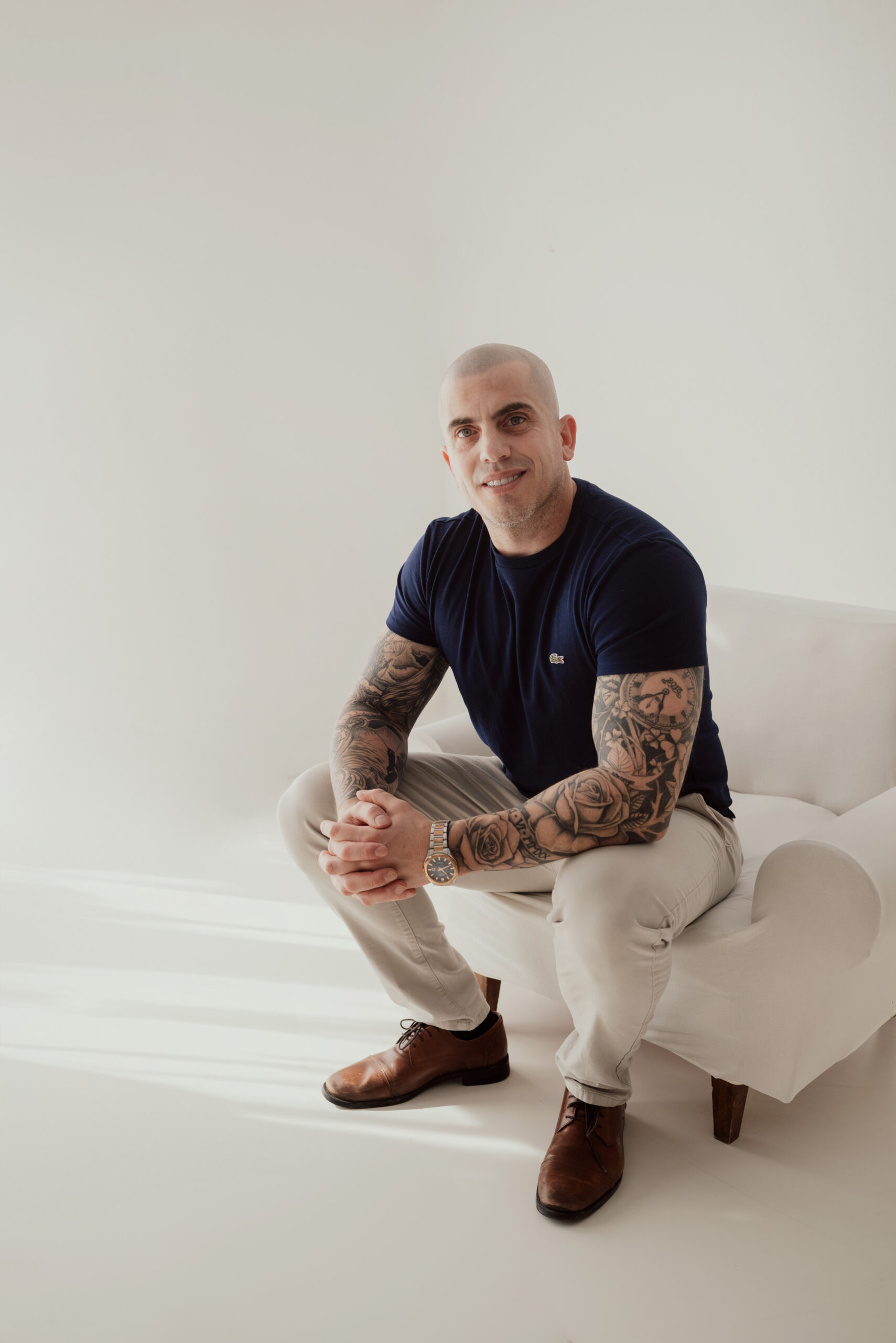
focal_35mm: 35
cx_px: 448
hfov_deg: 37.9
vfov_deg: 54.4
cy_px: 672
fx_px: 1305
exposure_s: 1/500
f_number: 3.2
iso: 250
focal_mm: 35
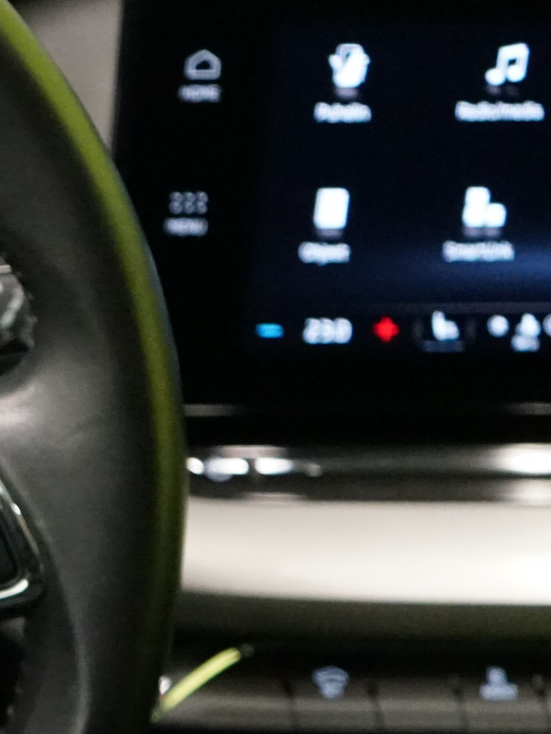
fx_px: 2441
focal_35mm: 115
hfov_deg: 11.6
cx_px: -556
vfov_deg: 17.1
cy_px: 431
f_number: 4
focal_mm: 37
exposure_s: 1/125
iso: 6400
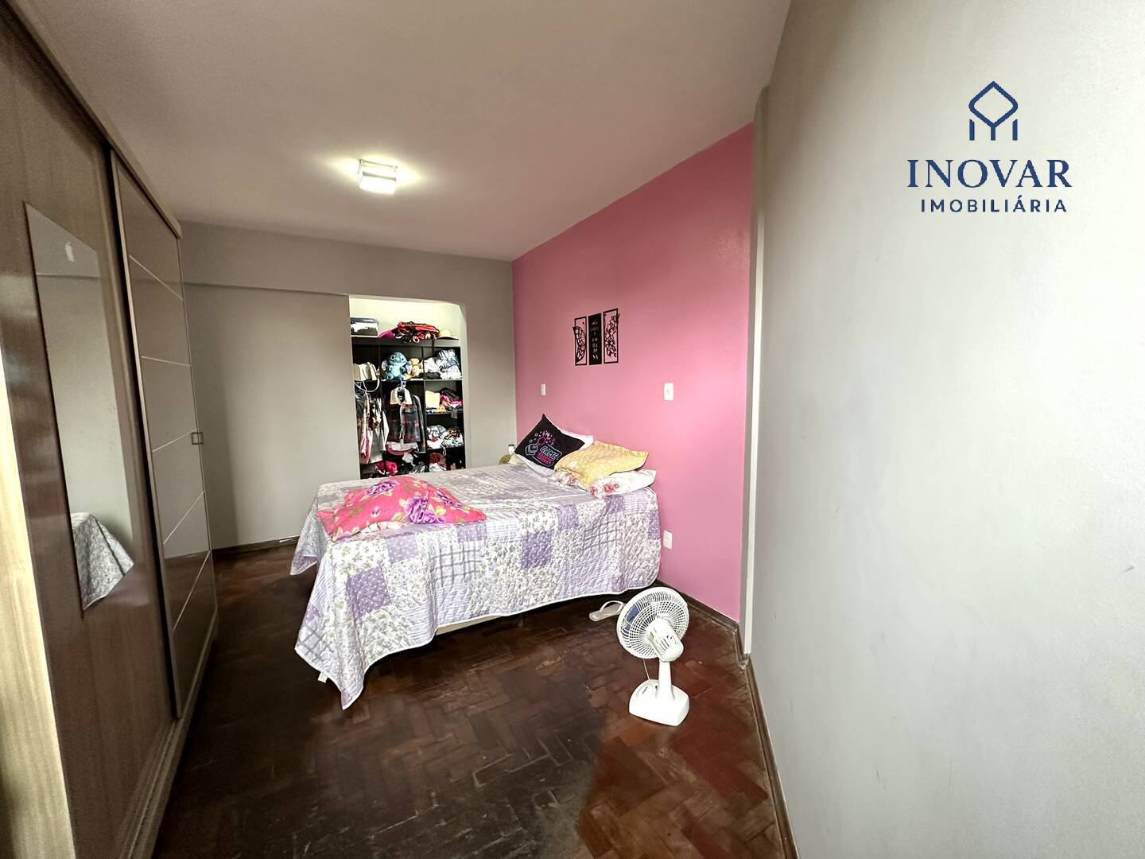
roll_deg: +0.4
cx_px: 572
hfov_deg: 102.1
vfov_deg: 85.7
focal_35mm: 14
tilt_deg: -6.8
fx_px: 463
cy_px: 430
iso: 250
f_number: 2.2
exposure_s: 1/60
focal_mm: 2.22
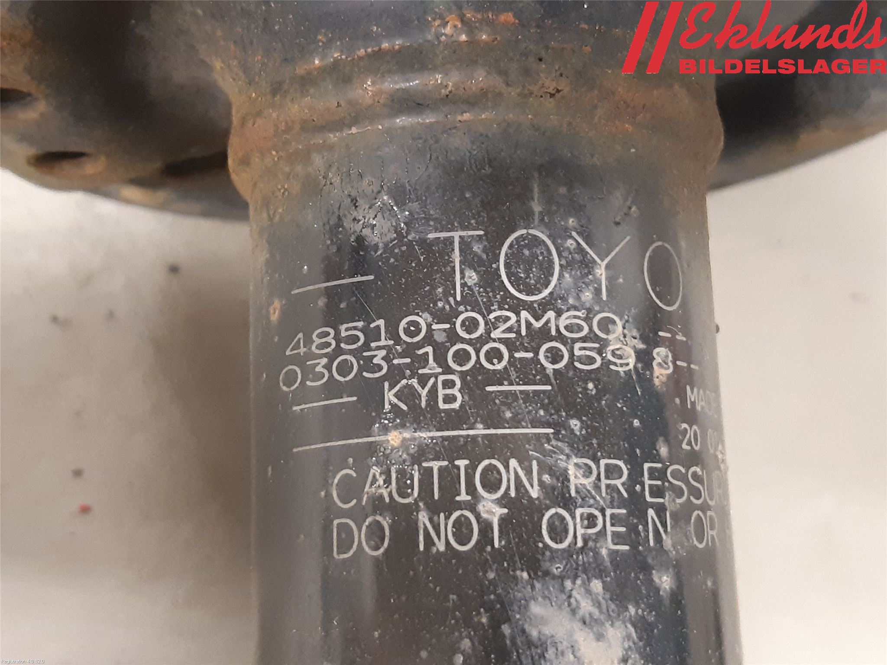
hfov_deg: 67.3
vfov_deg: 53.1
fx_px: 666
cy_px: 332
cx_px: 444
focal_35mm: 26
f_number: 1.7
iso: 320
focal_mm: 3.93
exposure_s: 1/25
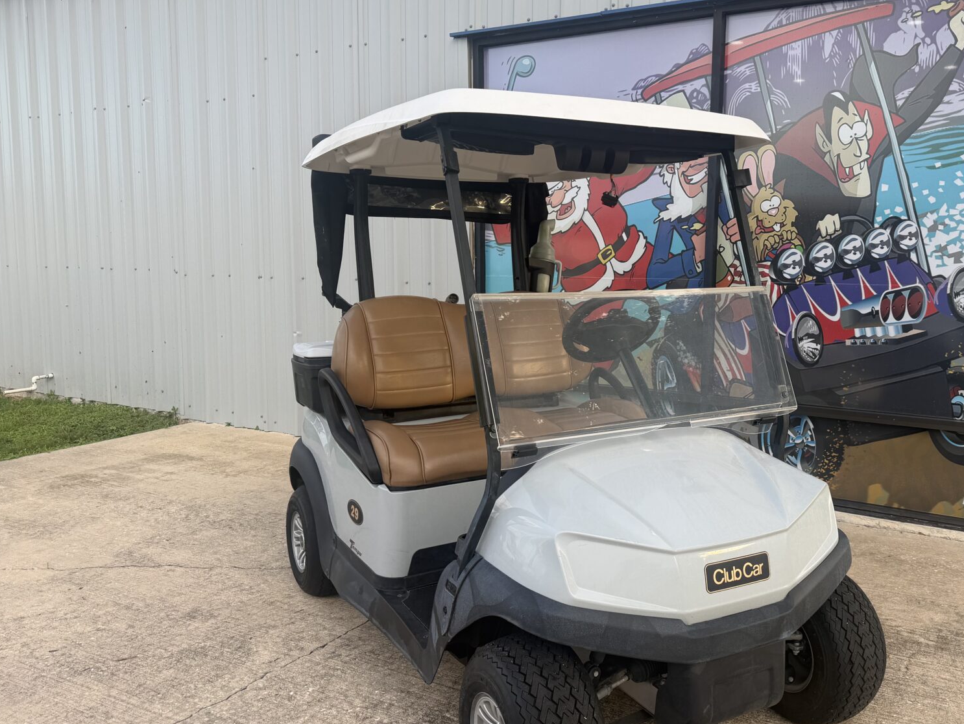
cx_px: 604
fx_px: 863
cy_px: 373
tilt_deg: -7.0
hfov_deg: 57.6
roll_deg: -1.2
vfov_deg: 45.4
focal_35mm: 31
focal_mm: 6.76
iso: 80
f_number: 1.78
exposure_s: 1/414
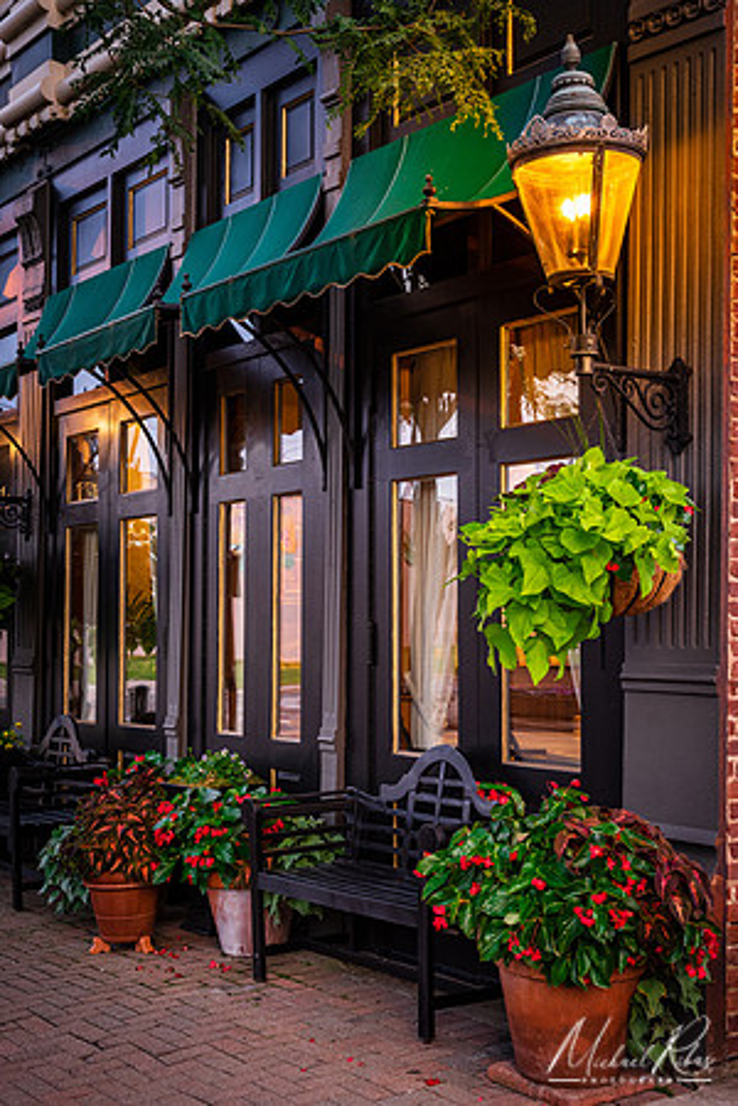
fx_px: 1537
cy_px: 553
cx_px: 369
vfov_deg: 39.6
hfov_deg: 27.0
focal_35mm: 50
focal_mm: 50
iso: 800
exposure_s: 1/13
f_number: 8
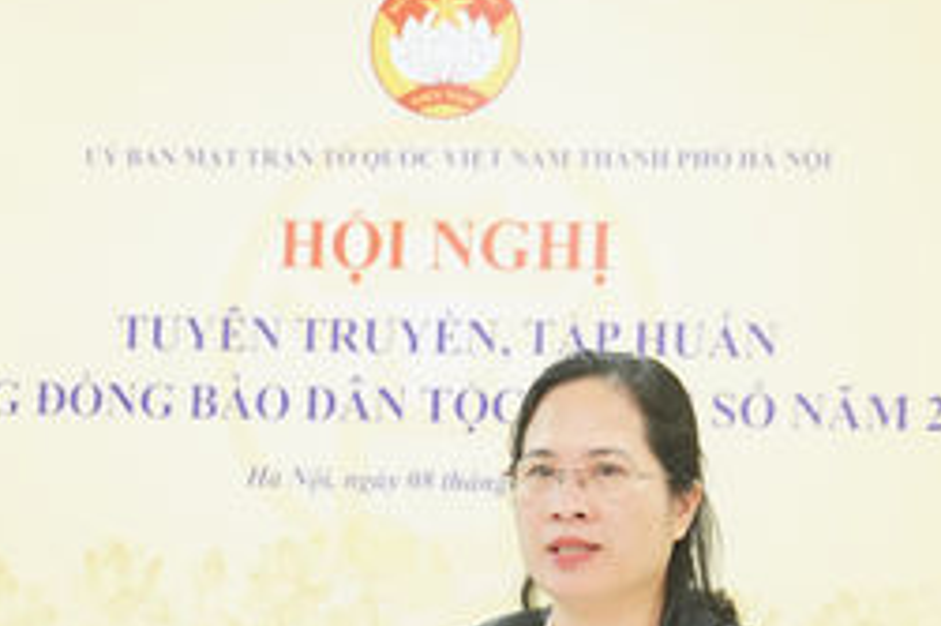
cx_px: 521
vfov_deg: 9.6
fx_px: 3709
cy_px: 589
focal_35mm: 142
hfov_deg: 14.5
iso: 800
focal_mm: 44
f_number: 5.6
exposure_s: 1/20
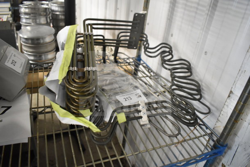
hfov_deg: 67.4
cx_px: 125
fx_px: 188
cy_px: 84
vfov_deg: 48.0
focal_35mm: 27
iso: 1800
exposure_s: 1/30
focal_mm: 18
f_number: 3.5
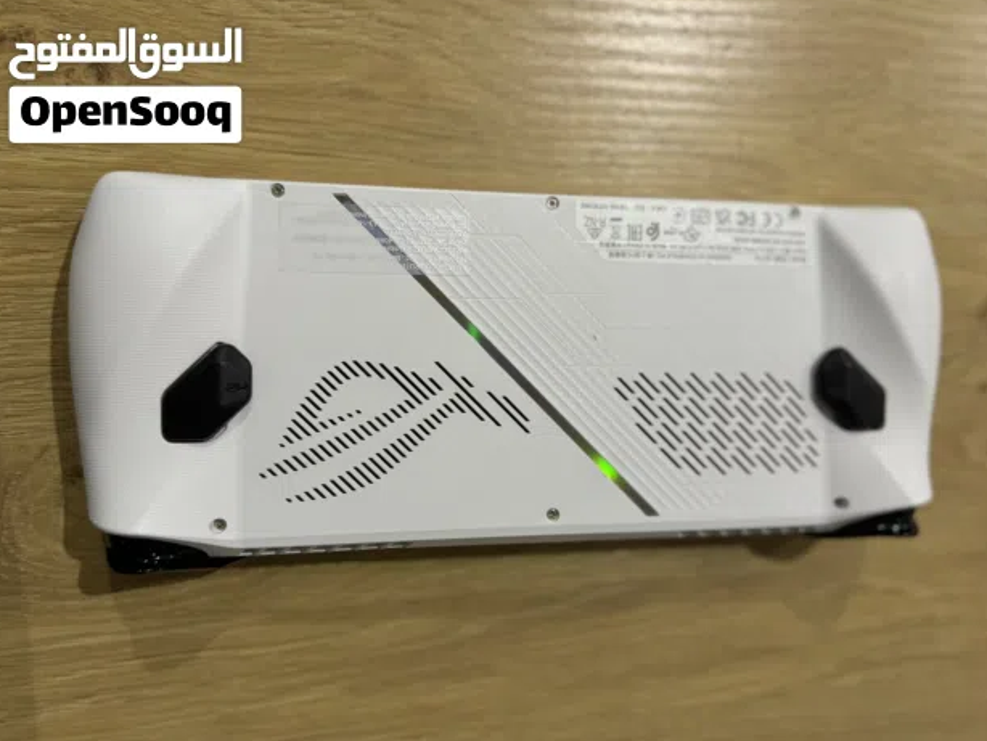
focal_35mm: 25
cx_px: 484
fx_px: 713
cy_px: 375
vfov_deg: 54.9
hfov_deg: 69.4
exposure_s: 1/50
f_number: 1.78
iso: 400
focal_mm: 6.76
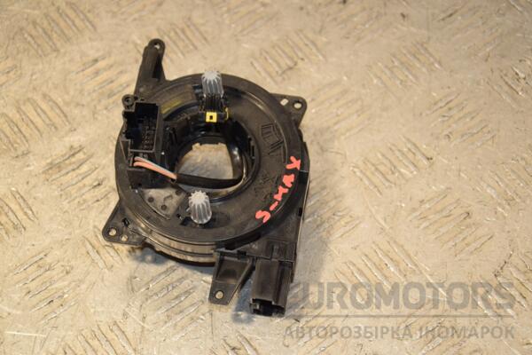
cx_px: 266
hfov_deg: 21.9
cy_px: 178
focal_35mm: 93
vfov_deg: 14.7
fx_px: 1374
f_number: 6.3
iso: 800
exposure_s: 1/200
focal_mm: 62
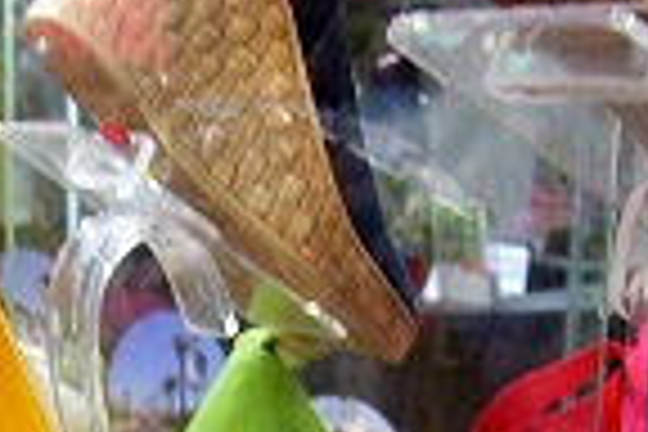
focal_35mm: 93
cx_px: -108
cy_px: 531
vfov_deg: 14.2
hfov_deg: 20.6
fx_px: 1674
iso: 160
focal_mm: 6
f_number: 2.7
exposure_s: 1/15
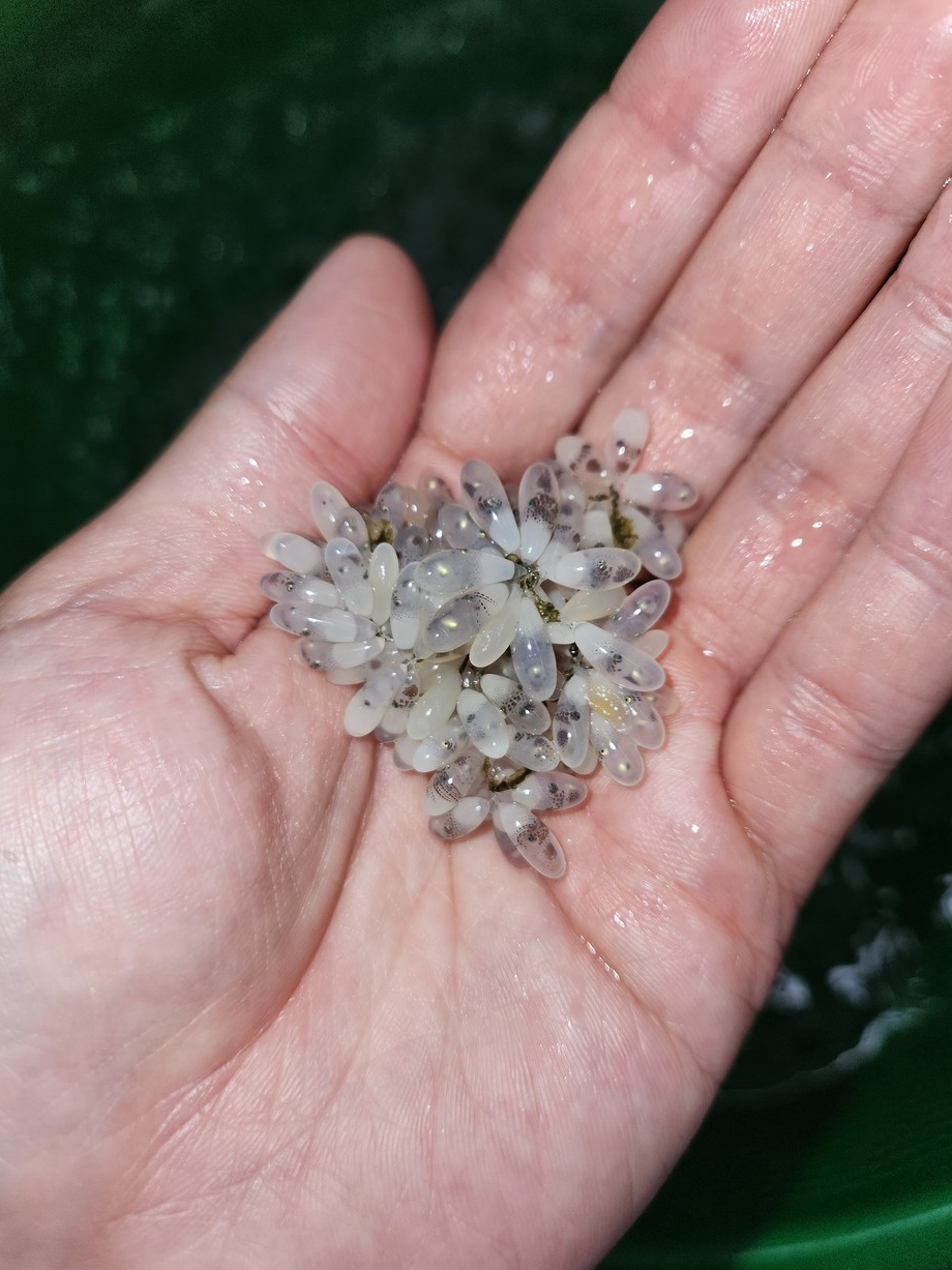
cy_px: 637
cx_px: 494
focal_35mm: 24
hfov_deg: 56.8
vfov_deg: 71.6
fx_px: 880
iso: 20
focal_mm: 5.4
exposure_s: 1/406
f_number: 1.8
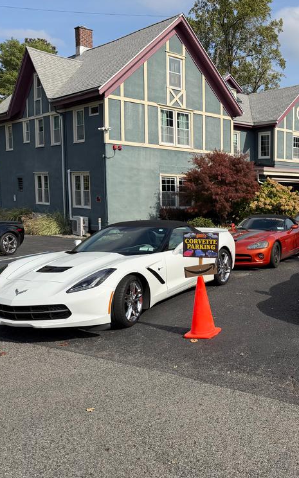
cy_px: 243
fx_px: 456
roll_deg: -1.3
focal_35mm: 35
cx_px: 290
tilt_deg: -6.2
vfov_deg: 55.3
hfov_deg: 33.6
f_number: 1.78
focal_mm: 6.76
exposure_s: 1/4975
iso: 80
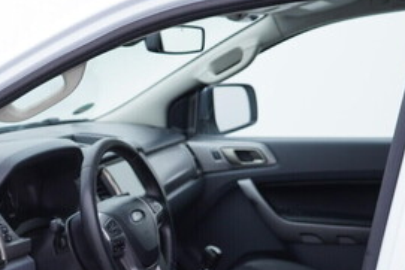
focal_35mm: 73
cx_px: 18
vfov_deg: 18.3
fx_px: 822
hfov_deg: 26.5
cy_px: 263
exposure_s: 1/50
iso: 125
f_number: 3.2
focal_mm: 24
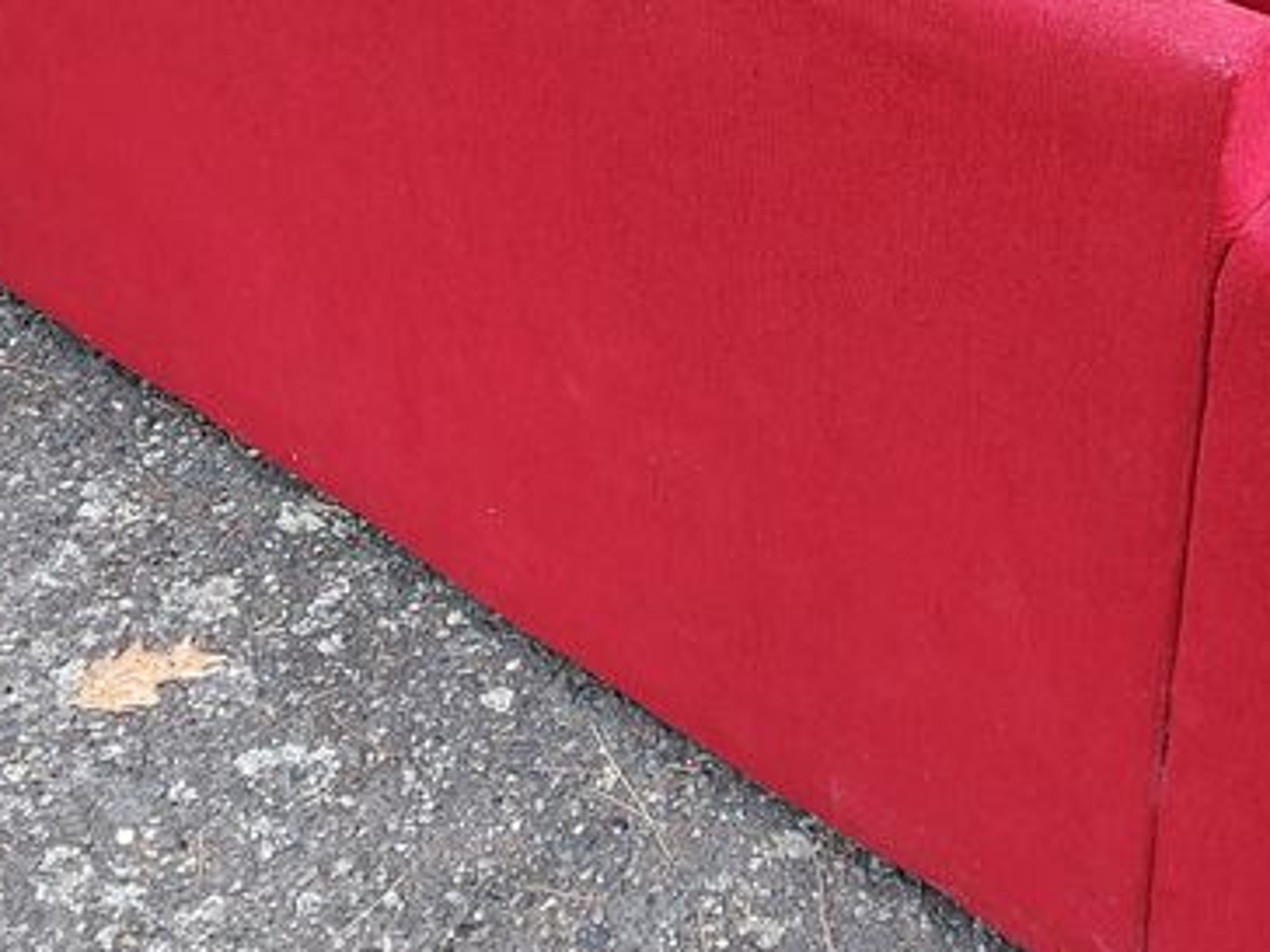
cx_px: 743
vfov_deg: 22.1
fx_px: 2421
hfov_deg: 29.3
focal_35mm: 66
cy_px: 248
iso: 50
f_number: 1.8
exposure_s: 1/120
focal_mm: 4.6
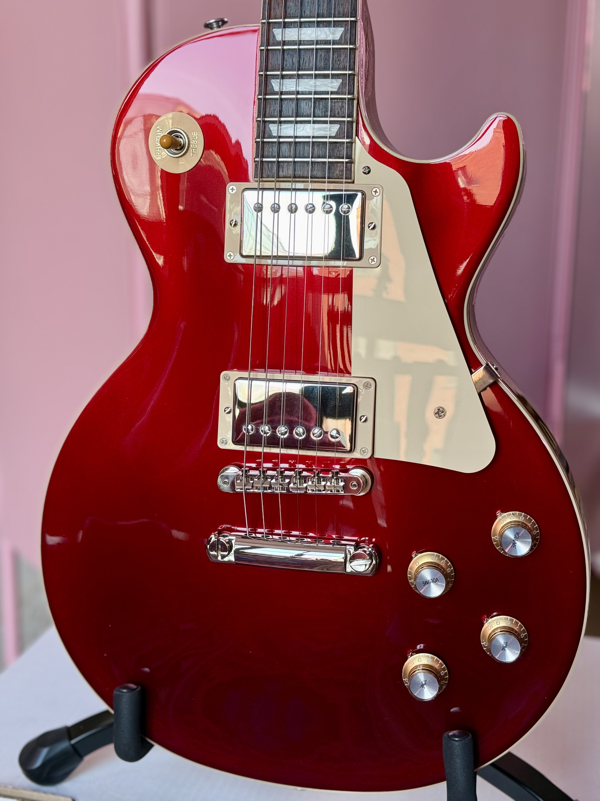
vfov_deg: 39.7
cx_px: 300
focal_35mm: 48
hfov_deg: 30.3
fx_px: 1109
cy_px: 400
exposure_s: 1/60
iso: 100
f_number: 1.78
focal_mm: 6.76
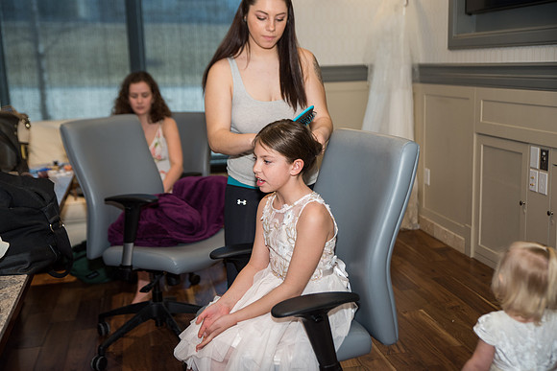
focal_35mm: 45
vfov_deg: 29.9
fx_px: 696
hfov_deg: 43.6
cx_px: 278
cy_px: 186
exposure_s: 1/100
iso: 400
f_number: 2.8
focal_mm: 45
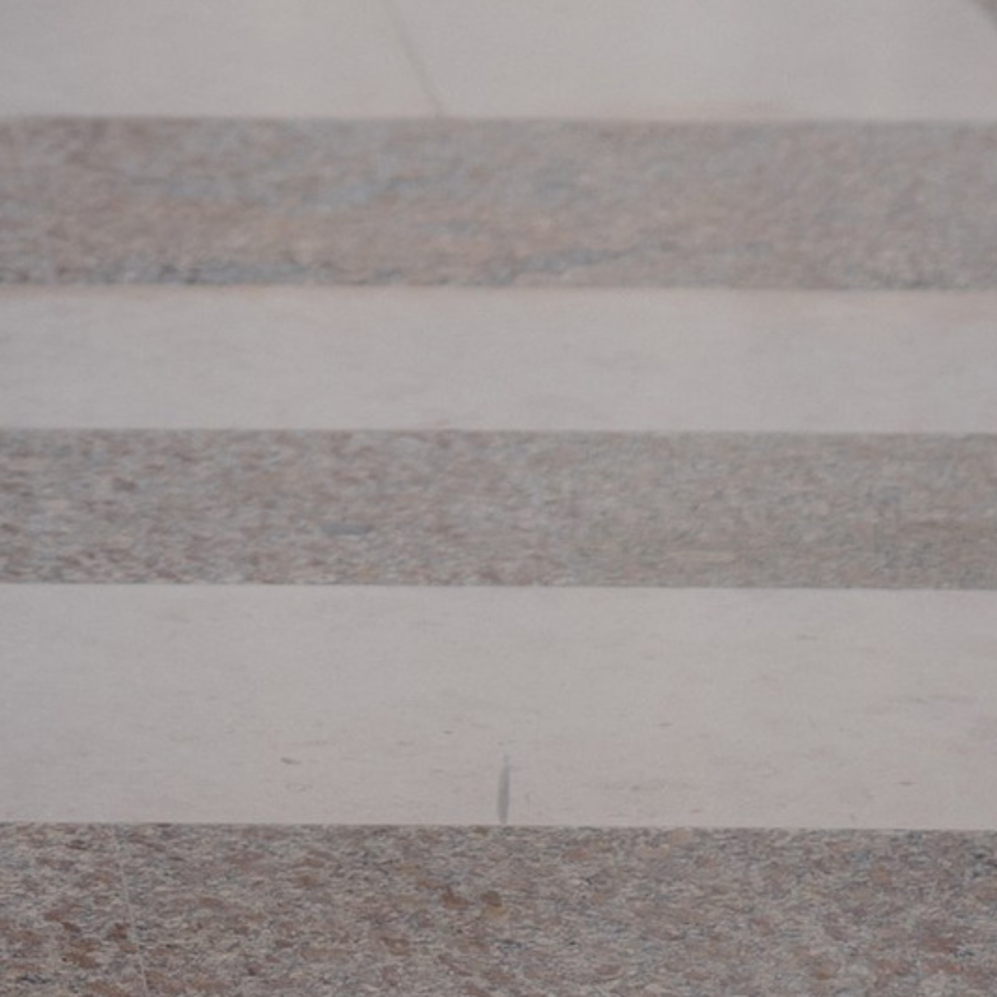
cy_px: -1234
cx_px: -553
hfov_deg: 8.0
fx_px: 6973
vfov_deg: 7.7
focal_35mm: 214
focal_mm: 35
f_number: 1.8
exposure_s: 1/320
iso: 100
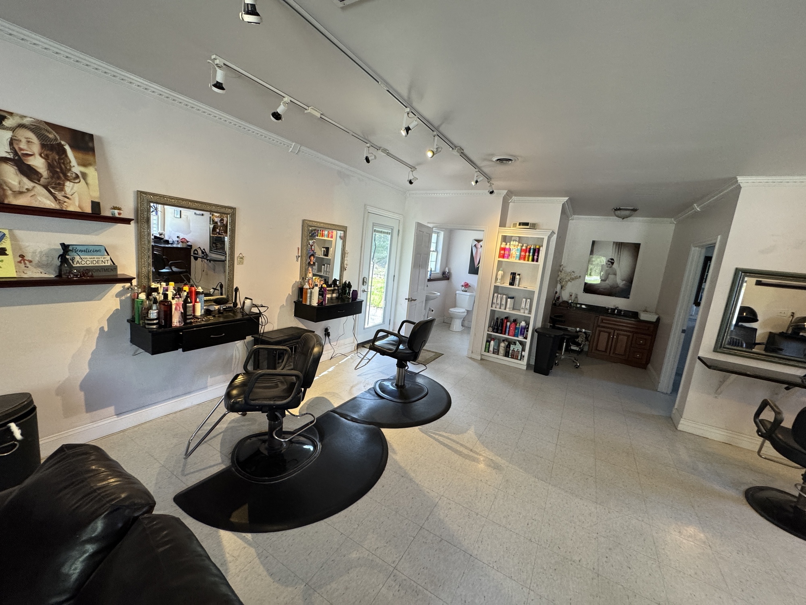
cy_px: 302
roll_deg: -6.9
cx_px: 403
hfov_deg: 102.1
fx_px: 326
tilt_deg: -9.3
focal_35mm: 14
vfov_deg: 85.7
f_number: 2.2
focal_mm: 2.22
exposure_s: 1/120
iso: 250
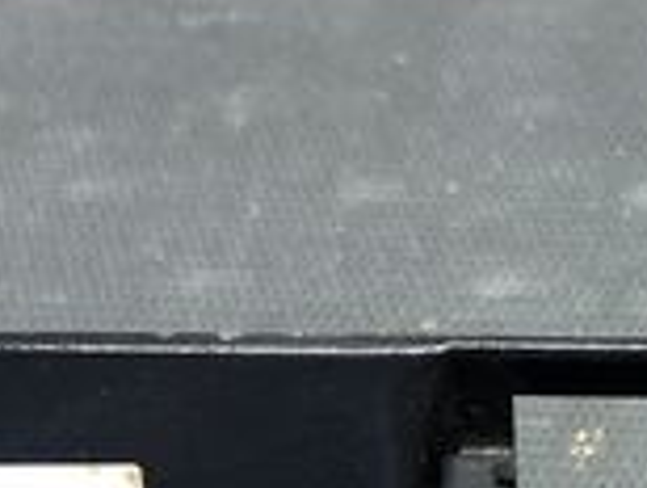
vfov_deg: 13.1
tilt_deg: -49.1
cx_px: 756
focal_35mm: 109
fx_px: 2040
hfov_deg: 17.3
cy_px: 635
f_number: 1.8
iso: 100
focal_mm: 4
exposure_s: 1/9
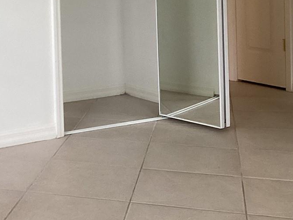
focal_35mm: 74
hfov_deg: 24.6
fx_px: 627
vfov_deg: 19.2
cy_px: -17
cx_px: -24
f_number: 2.4
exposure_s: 1/60
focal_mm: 3.3
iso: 125
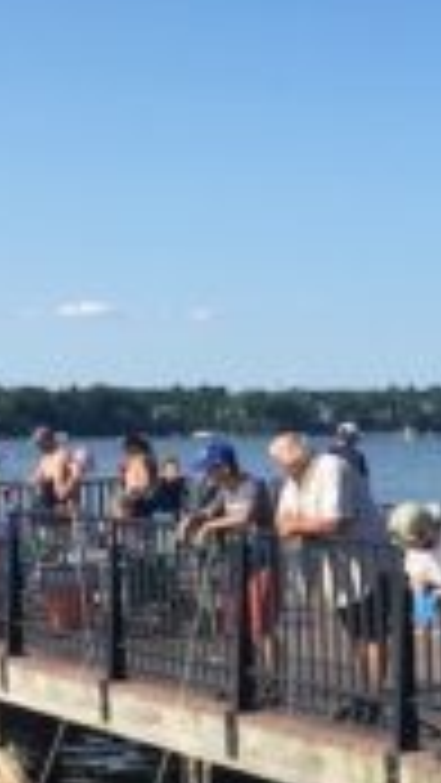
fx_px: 1890
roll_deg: +0.4
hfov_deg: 13.2
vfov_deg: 23.3
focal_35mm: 91
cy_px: 551
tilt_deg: -3.8
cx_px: 378
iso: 25
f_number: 2.2
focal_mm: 4.15
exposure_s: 1/1304
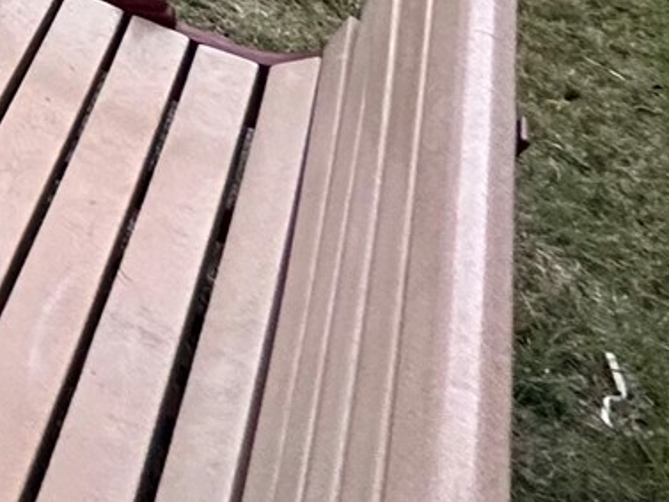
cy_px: -816
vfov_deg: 12.8
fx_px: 1469
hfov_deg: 15.7
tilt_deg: -0.4
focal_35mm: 76
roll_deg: +0.3
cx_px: -870
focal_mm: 2.22
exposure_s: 1/60
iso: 200
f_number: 2.2
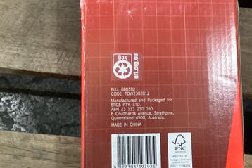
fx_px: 315
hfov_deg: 43.3
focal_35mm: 45
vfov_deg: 29.7
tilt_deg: -83.0
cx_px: 153
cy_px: 113
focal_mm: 3.3
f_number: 2.4
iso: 320
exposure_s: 1/50
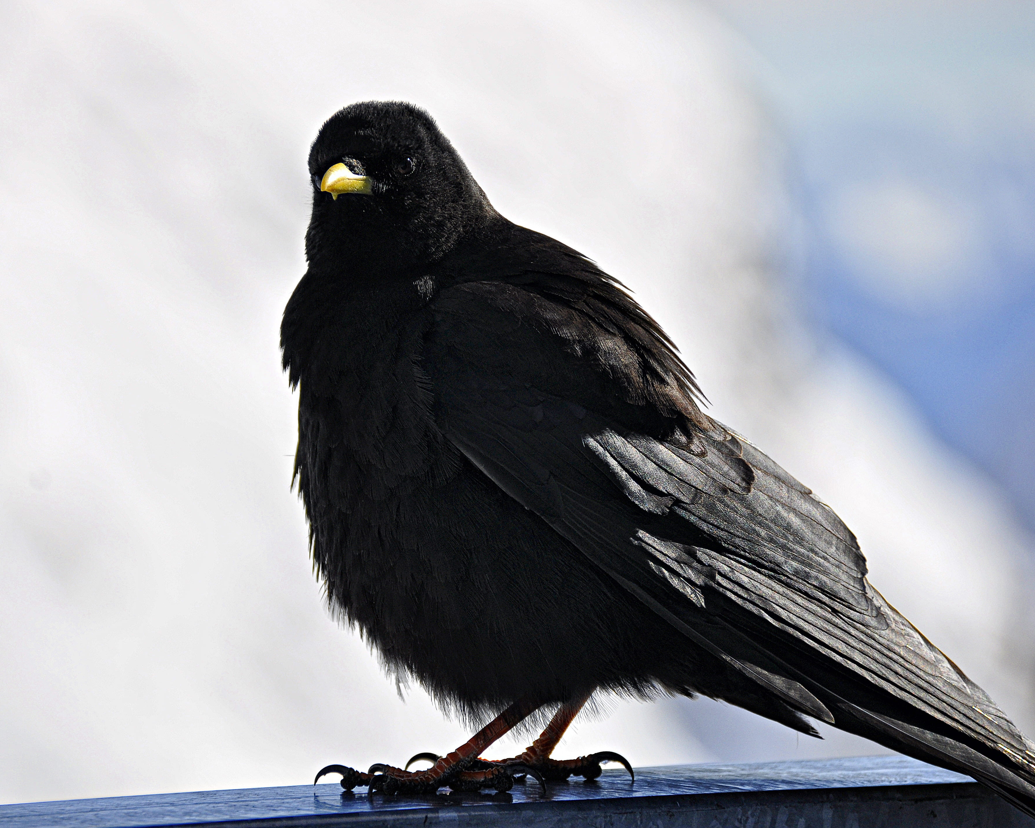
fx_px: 13509
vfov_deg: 3.5
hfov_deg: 4.4
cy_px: 414
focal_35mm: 441
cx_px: 450
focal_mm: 260
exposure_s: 1/800
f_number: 7.1
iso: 200
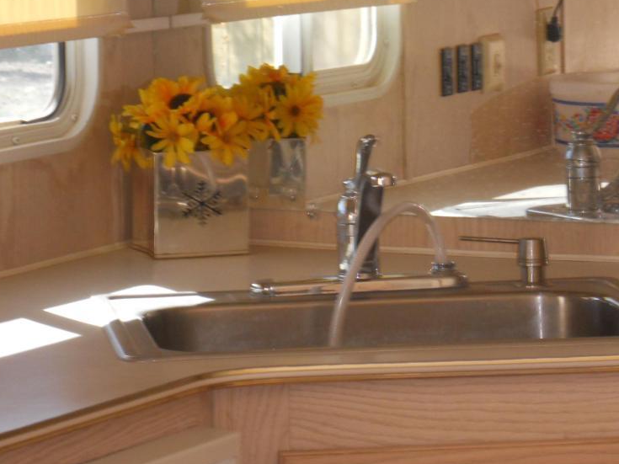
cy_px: 230
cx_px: 418
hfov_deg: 10.1
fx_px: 3486
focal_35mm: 195
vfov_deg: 7.6
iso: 320
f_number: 6.6
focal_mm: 25
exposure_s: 1/60
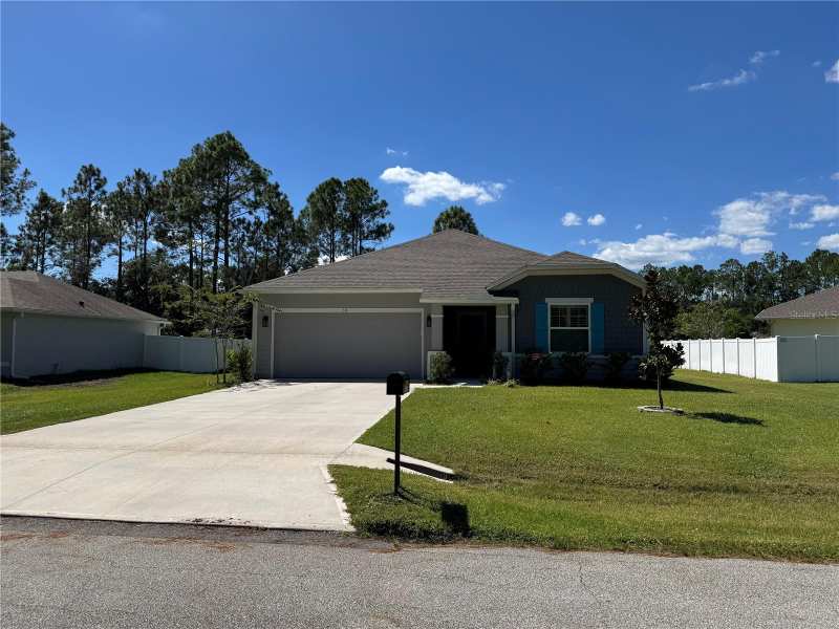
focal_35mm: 24
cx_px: 420
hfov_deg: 71.6
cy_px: 314
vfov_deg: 56.8
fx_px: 582
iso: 80
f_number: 1.78
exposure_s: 1/7092
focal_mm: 6.76
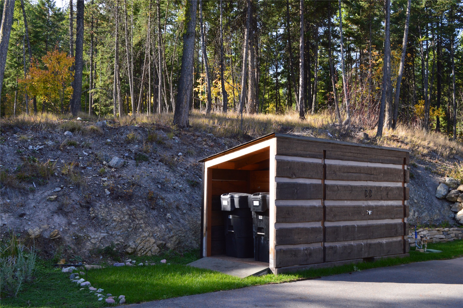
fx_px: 501
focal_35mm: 39
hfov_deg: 49.6
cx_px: 232
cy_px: 154
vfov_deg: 34.1
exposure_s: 1/125
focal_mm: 26
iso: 400
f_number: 9
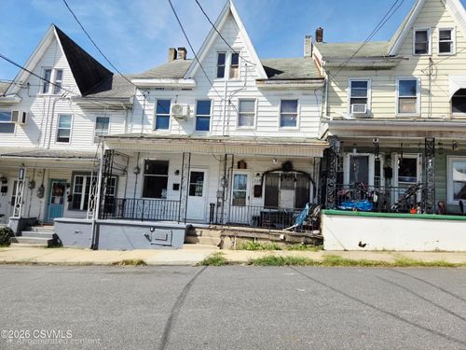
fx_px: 310
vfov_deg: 58.9
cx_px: 233
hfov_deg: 73.9
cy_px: 175
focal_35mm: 23
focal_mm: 5.4
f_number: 1.8
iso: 80
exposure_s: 1/5000
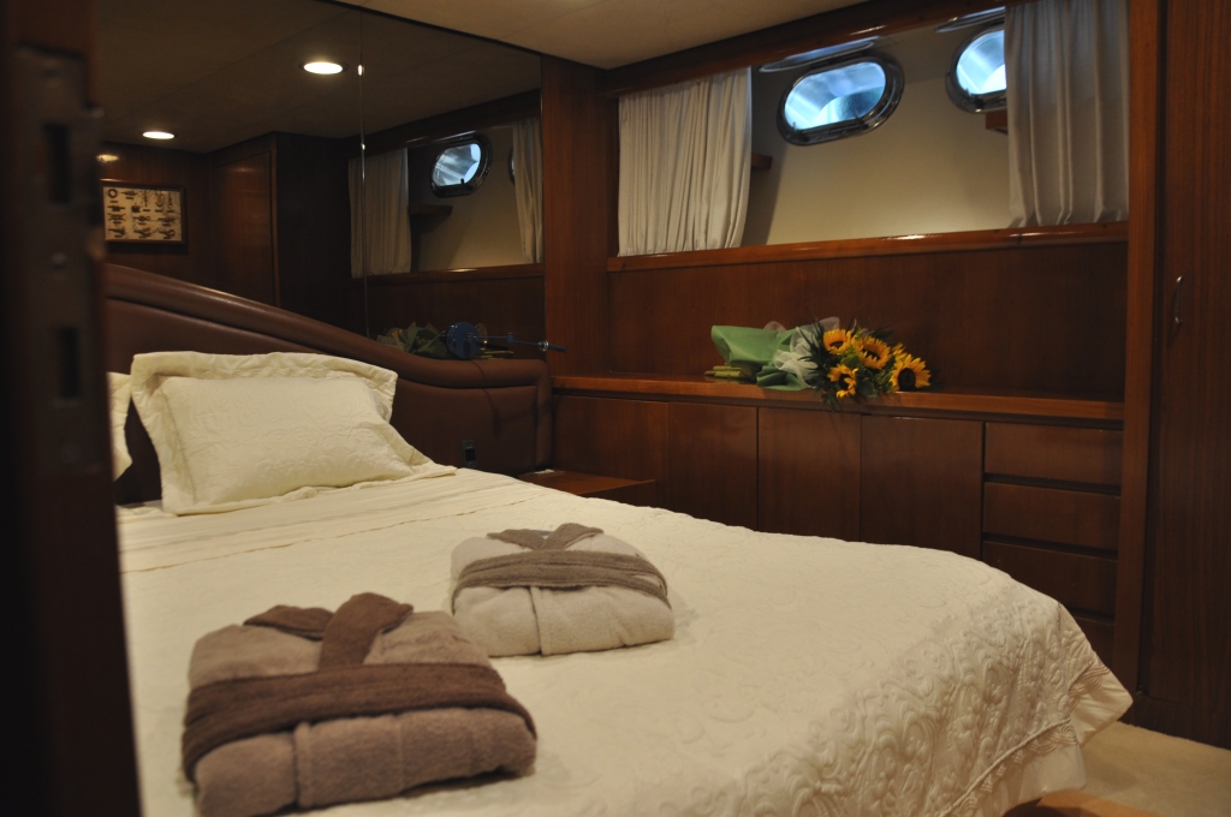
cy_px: 408
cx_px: 616
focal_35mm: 27
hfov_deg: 67.4
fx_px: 922
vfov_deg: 47.8
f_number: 3.5
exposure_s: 1/6
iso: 400
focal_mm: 18
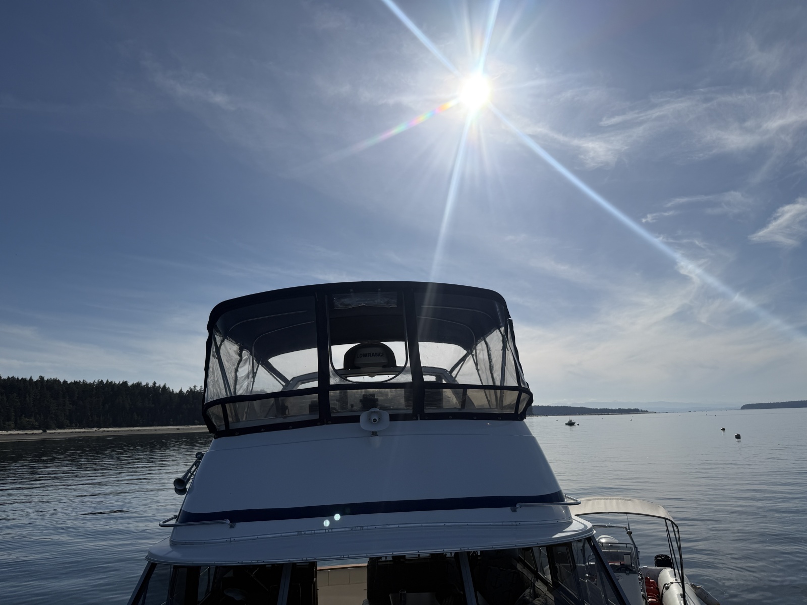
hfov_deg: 71.6
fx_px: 560
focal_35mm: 24
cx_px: 404
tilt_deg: +8.9
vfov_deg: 56.8
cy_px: 302
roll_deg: +1.9
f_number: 1.78
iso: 64
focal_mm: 6.76
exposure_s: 1/14286
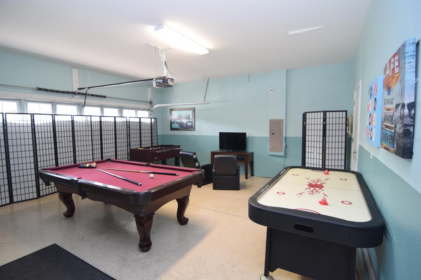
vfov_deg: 72.0
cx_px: 210
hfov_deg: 95.0
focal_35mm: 16
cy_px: 140
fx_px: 193
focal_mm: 11
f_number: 2.8
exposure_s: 1/60
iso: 1100
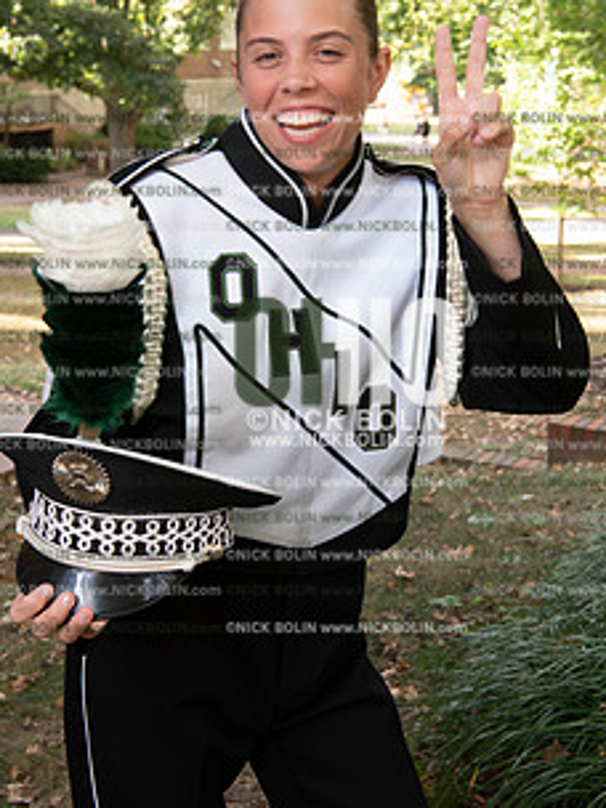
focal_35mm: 64
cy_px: 372
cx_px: 346
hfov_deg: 22.9
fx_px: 1494
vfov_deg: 30.3
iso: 800
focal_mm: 45
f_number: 8
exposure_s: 1/100
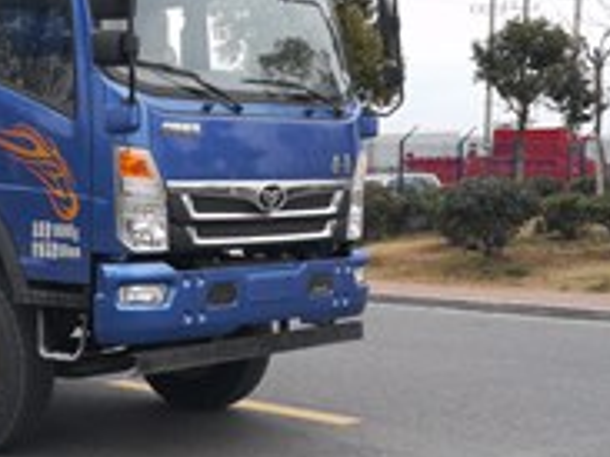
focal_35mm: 71
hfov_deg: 26.4
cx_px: 47
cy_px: 269
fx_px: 1250
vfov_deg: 20.7
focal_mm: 3.81
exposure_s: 1/33.3
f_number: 2.2
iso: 125
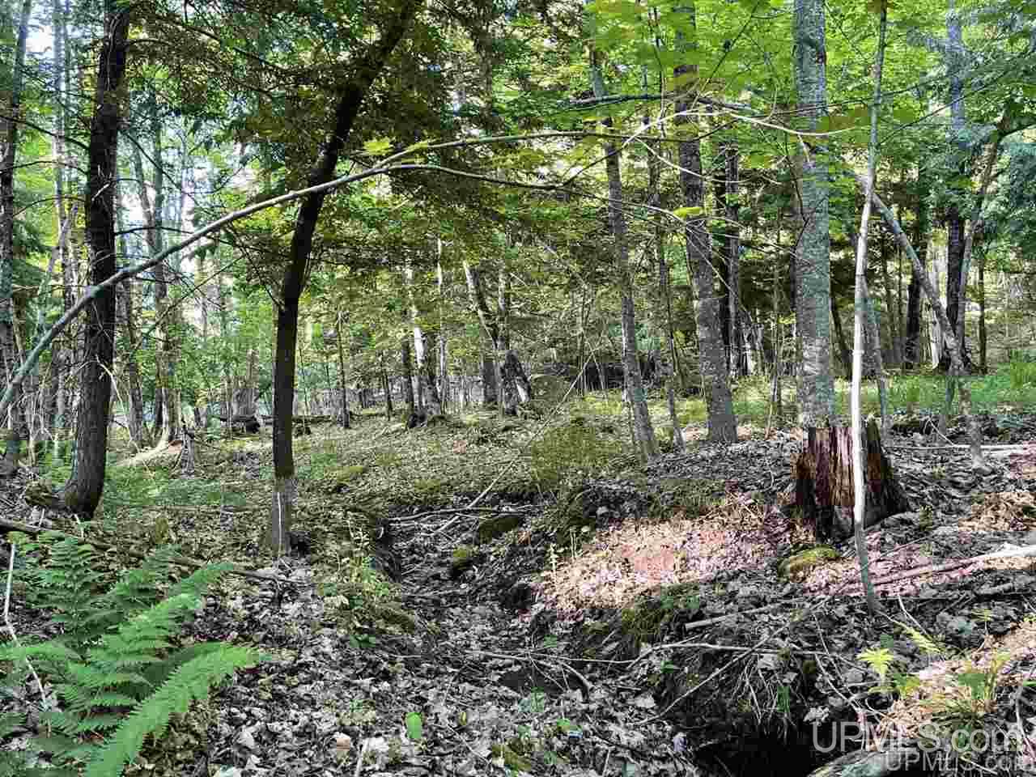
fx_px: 778
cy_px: 388
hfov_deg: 67.3
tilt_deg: -2.1
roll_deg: +4.5
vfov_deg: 53.1
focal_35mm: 26
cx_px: 518
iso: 250
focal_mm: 5.1
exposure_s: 1/60
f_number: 1.6
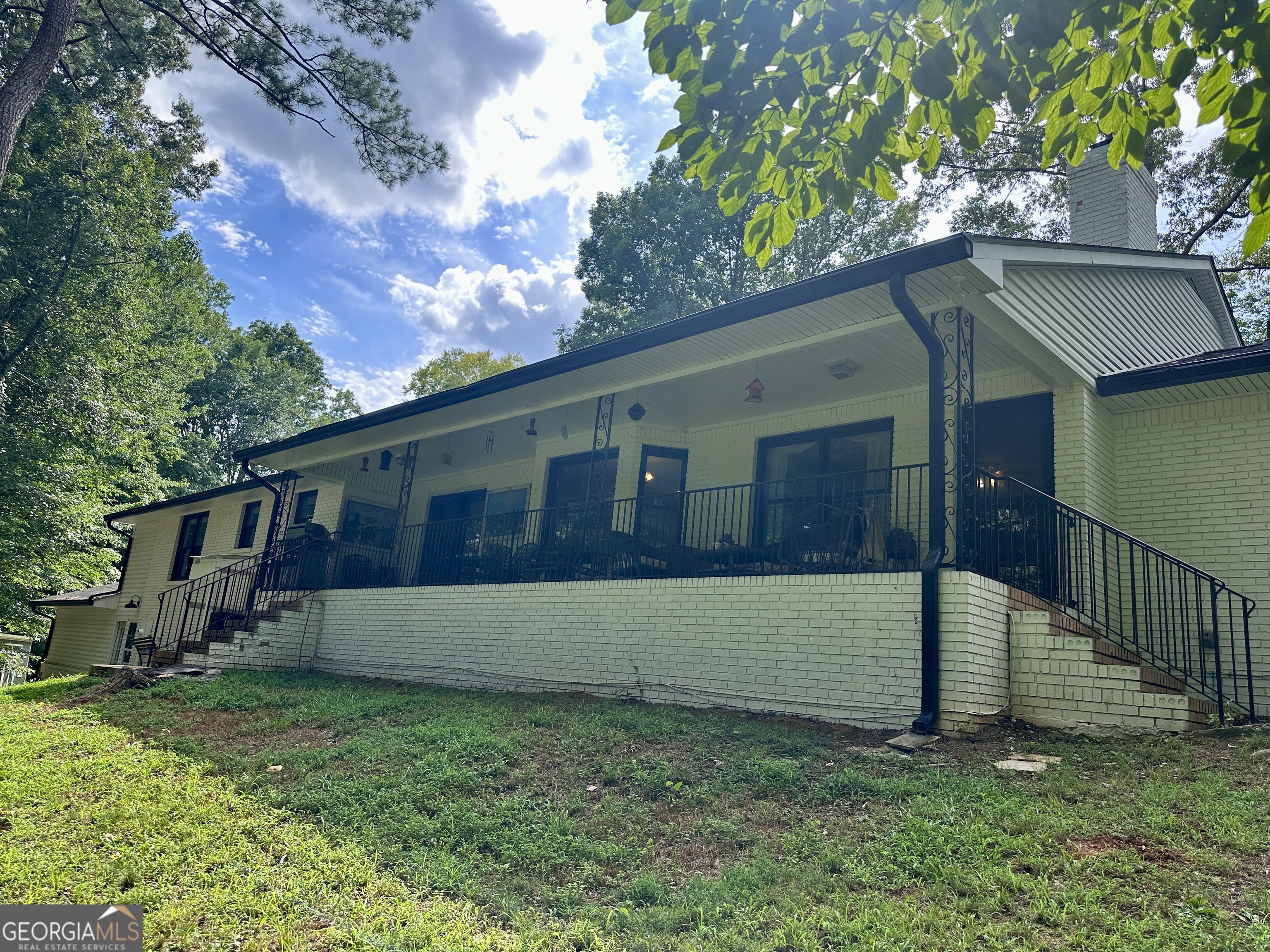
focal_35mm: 24
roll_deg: -6.5
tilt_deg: +13.0
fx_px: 881
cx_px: 635
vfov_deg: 56.8
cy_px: 476
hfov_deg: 71.6
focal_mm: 6.86
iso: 80
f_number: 1.78
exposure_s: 1/2028
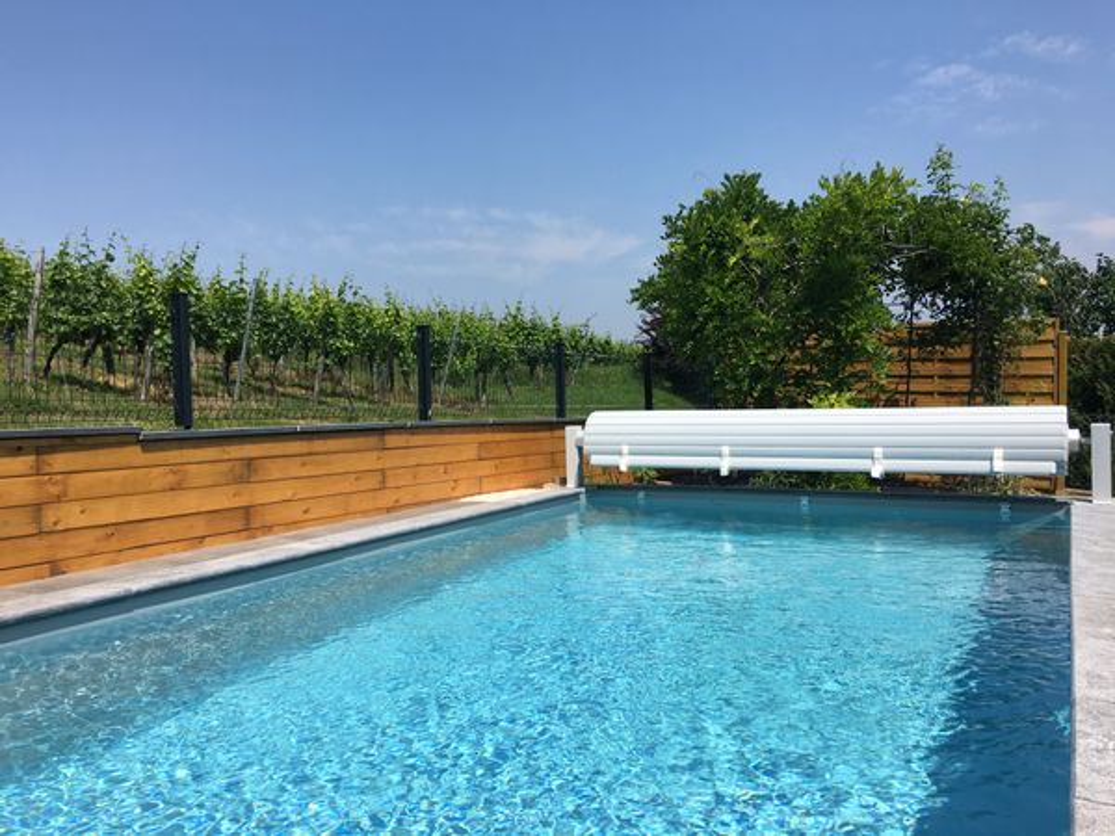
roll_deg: +1.3
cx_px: 558
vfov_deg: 48.2
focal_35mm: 29
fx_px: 934
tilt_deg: +0.7
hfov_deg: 61.7
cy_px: 418
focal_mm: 4.15
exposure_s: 1/1923
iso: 25
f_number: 2.2
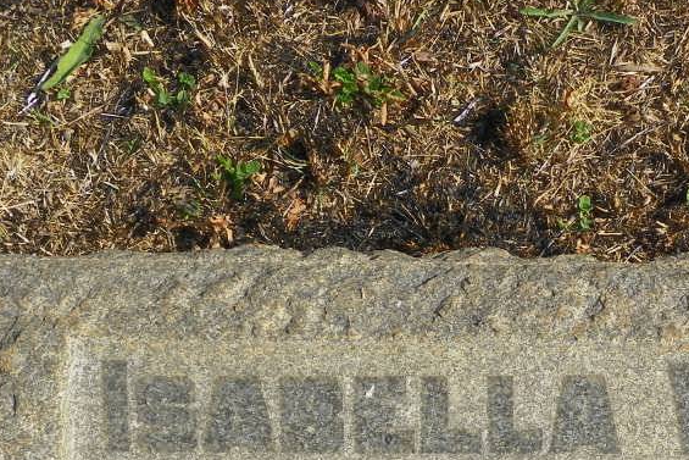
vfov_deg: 12.7
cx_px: 645
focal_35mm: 106
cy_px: 533
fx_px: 2029
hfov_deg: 18.9
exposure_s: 1/250
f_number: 4.5
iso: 64
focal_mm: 8.5
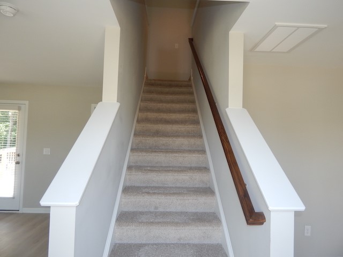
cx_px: 172
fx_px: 218
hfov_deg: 76.4
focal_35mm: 22
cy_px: 128
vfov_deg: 61.1
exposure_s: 1/60
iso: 125
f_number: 3
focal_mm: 4
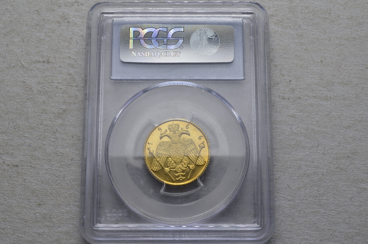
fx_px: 551
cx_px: 184
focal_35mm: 54
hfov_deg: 36.9
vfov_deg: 25.0
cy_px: 122
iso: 400
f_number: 14
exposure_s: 1/250
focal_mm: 36
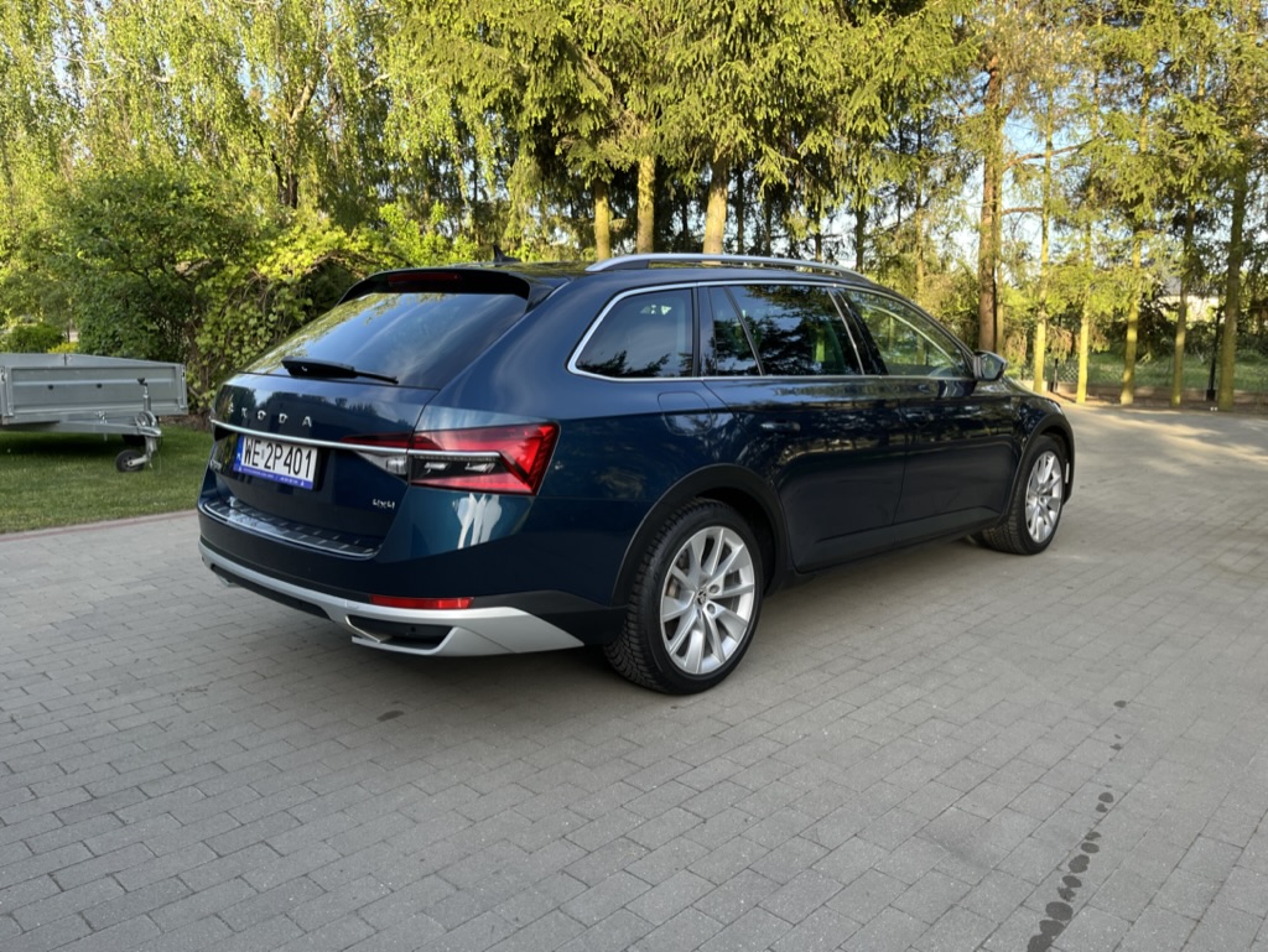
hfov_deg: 67.3
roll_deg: +0.7
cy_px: 476
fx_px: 953
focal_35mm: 26
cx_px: 634
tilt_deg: -9.7
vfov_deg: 53.1
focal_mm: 5.1
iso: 40
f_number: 1.6
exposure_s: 1/258
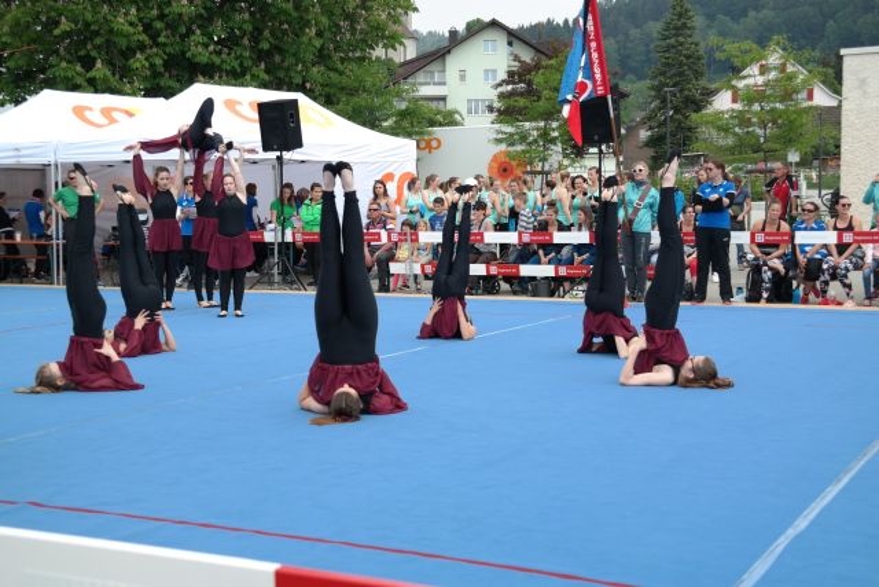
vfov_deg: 25.5
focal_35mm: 53
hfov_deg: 37.5
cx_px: 440
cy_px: 294
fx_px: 1294
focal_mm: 35
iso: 100
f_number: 6.3
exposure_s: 1/250
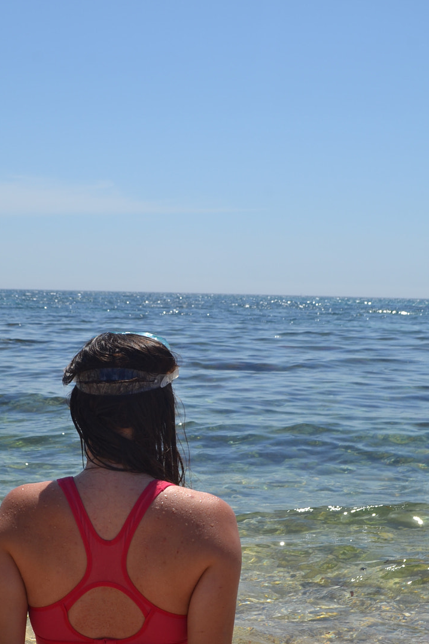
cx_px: 140
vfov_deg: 34.1
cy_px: 440
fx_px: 1037
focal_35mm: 58
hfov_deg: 23.3
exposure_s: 1/250
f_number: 8
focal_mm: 26
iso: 100
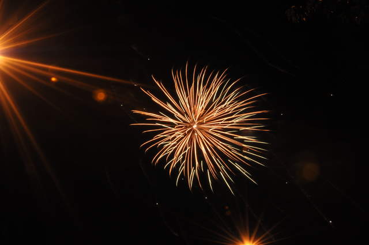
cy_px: 122
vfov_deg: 28.0
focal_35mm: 48
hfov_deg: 41.2
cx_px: 184
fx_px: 491
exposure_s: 3
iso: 640
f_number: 29
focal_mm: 32
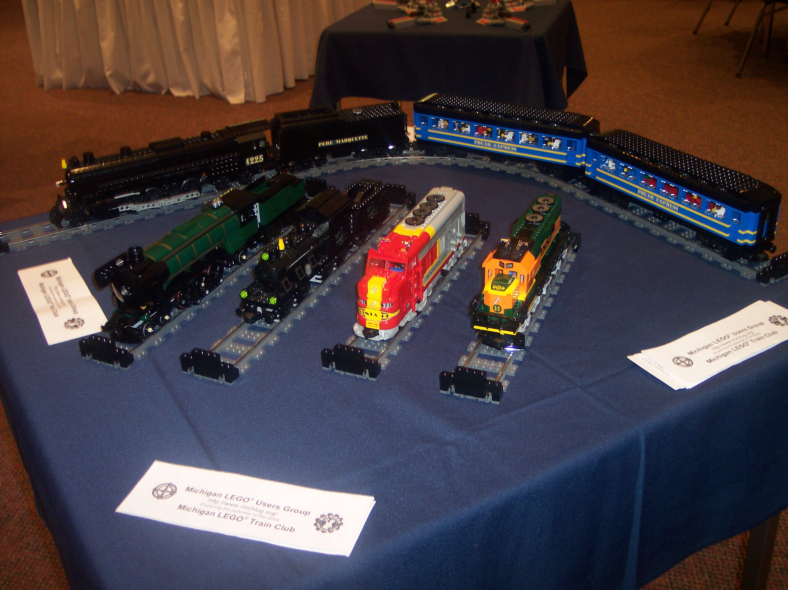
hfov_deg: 49.0
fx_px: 865
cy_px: 295
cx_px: 394
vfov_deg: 37.7
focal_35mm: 38
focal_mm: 8
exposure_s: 1/30
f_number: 2.8
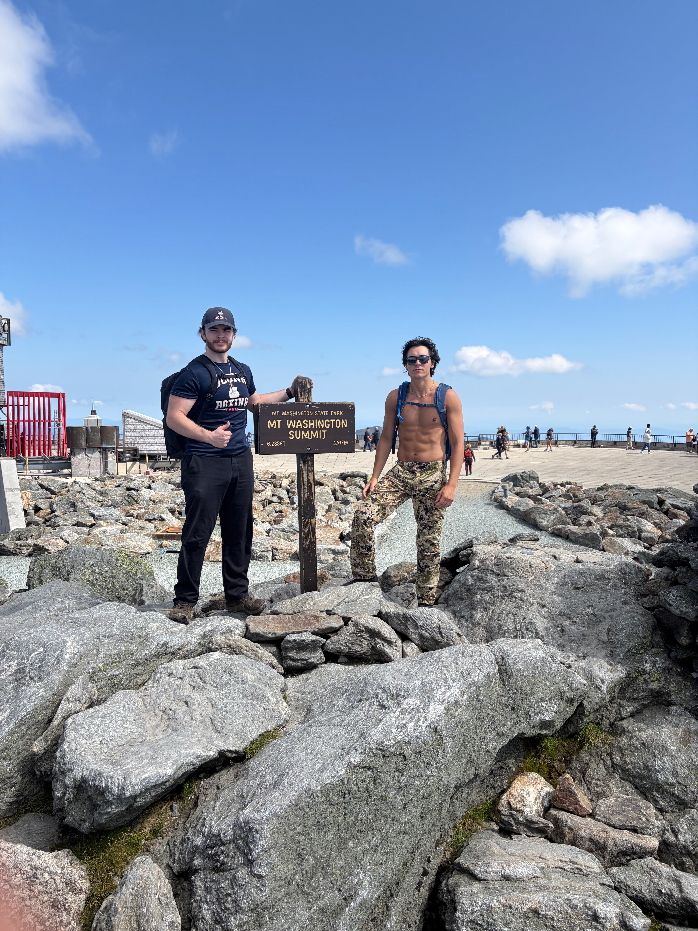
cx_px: 349
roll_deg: +3.2
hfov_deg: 53.1
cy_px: 466
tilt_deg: -2.8
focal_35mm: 26
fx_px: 699
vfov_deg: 67.3
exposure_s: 1/3448
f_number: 1.6
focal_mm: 5.96
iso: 50
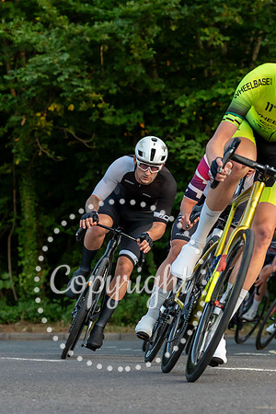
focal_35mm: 170
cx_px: 249
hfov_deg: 8.0
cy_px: 266
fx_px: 1957
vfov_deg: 12.1
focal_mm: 70
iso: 1000
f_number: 3.5
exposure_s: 1/800
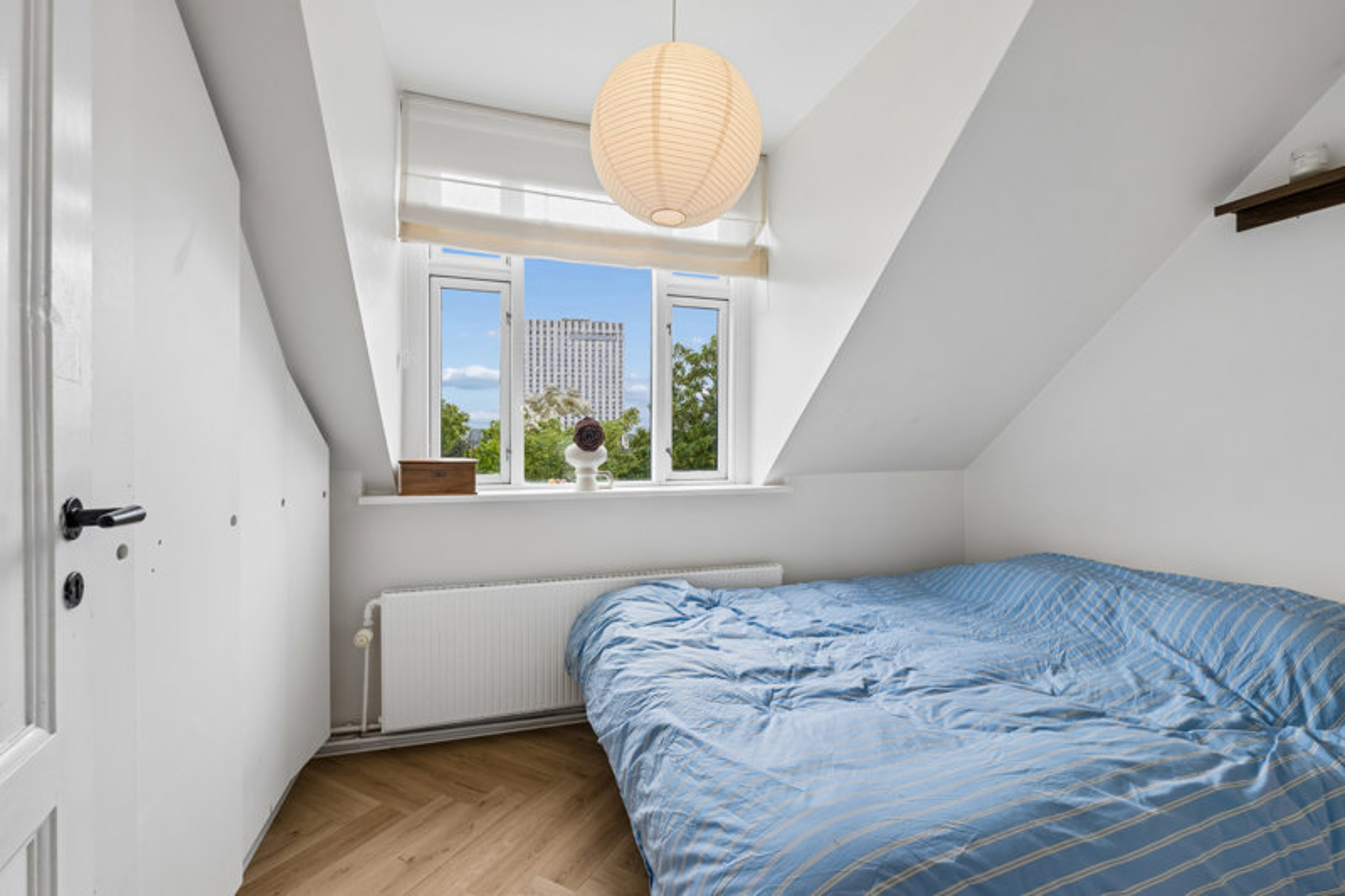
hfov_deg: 96.7
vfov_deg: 73.7
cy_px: 448
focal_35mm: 16
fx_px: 598
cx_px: 672
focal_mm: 16
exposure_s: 1/200
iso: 250
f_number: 8
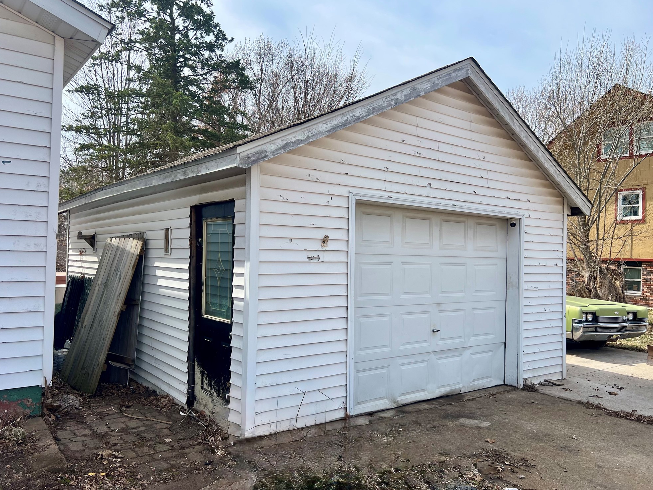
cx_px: 319
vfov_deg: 51.4
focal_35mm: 27
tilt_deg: +0.7
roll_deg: -1.5
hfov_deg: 65.3
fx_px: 509
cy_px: 246
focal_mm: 5.7
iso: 50
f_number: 1.5
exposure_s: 1/3968
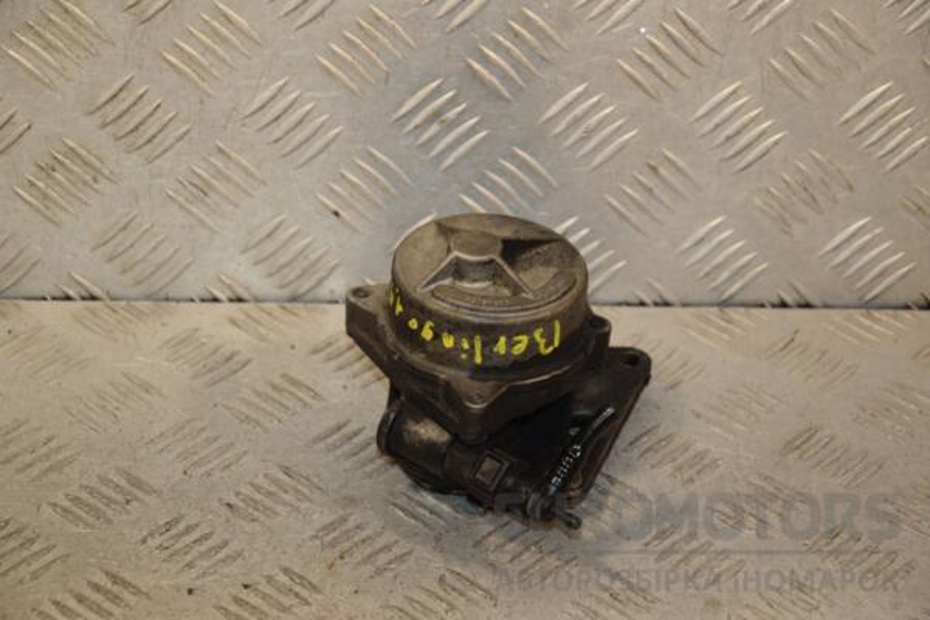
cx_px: 465
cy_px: 310
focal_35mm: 105
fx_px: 2712
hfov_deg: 19.5
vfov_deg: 13.0
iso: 800
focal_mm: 70
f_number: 6.3
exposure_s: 1/200
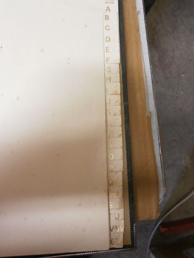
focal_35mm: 26
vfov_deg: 67.3
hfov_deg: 53.1
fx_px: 194
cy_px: 129
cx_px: 97
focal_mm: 4.7
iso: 200
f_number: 2.8
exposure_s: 1/20
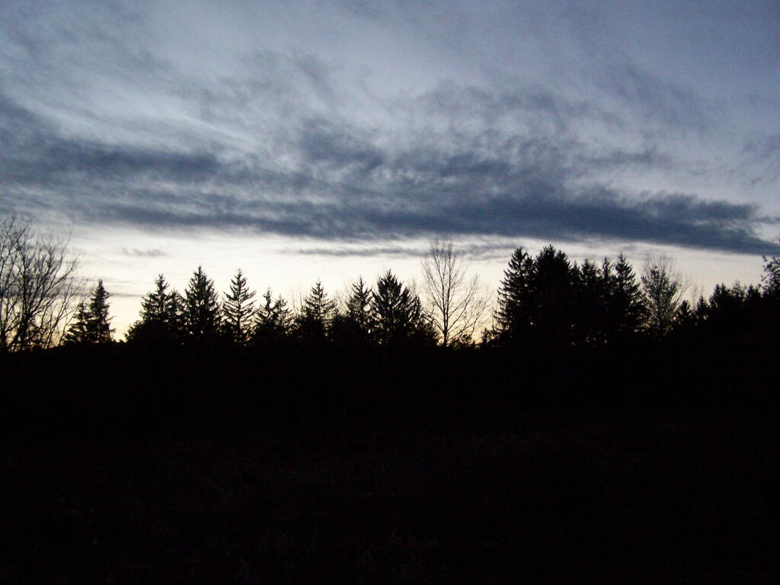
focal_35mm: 38
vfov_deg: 37.7
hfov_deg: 49.0
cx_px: 390
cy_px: 292
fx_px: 856
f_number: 2.8
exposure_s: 1/640
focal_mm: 6.3
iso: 400
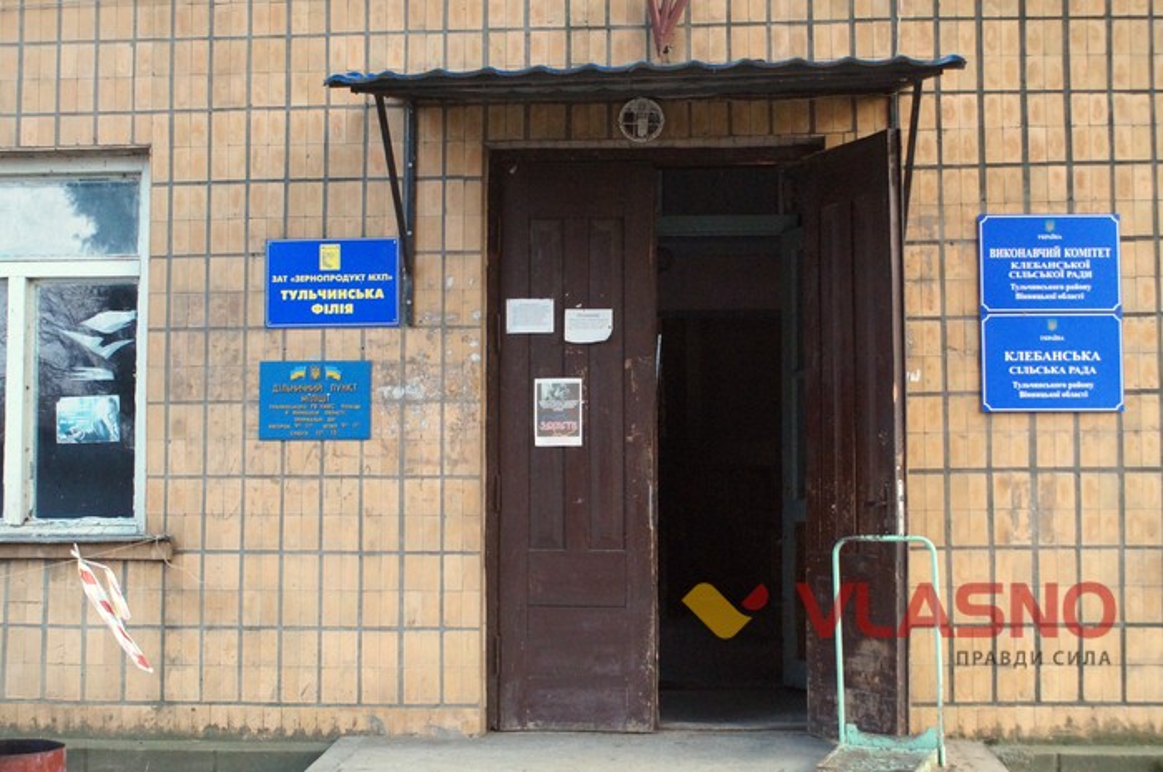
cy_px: 386
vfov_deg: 25.7
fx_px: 1694
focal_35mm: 52
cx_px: 582
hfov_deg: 37.9
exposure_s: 1/160
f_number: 5.6
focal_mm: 35
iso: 2500
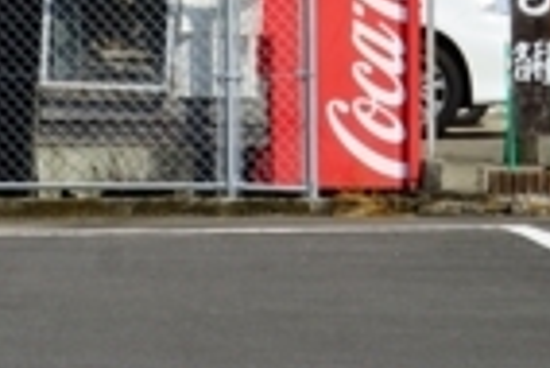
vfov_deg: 3.5
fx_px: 5934
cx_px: 116
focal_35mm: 388
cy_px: -608
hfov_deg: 5.3
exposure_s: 1/160
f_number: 13
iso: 100
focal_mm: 69
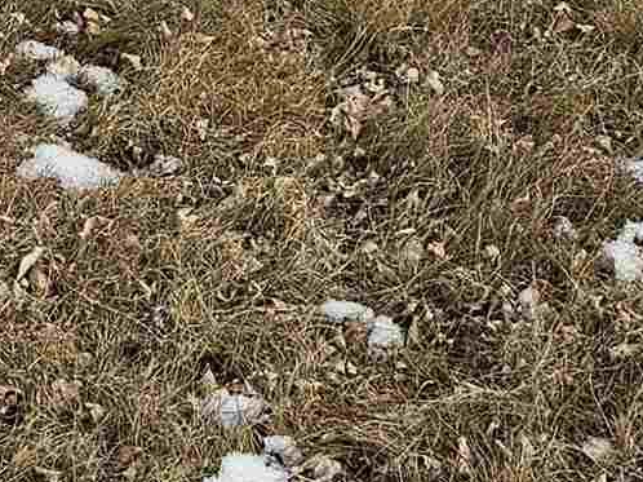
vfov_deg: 10.3
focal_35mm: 142
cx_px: 201
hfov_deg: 13.9
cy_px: -71
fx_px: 2636
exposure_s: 1/1339
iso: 25
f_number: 1.8
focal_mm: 5.4
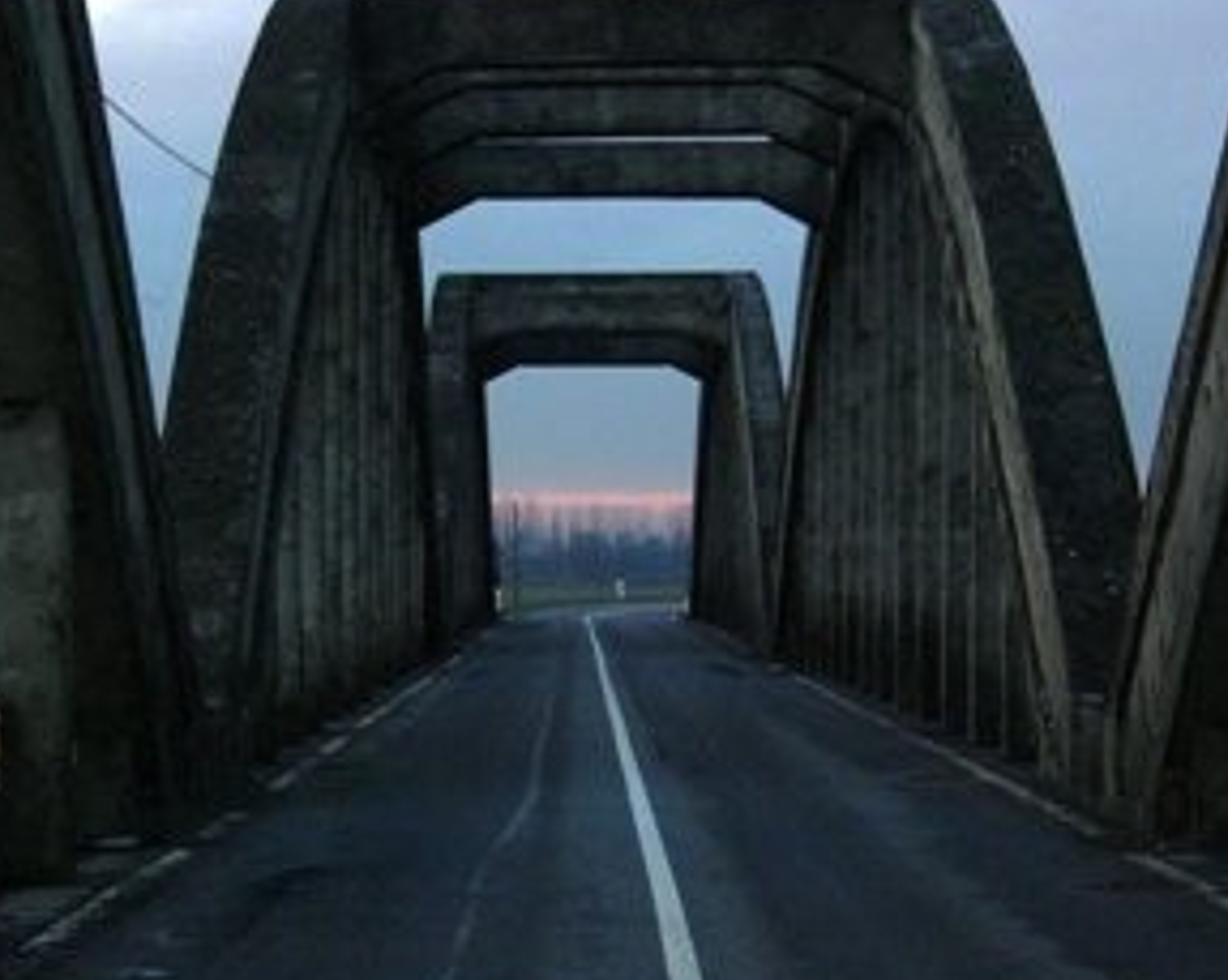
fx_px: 3377
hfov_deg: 20.5
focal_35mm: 93
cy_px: 591
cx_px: 419
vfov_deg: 16.5
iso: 200
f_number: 3.5
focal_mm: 12.7
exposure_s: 1/161
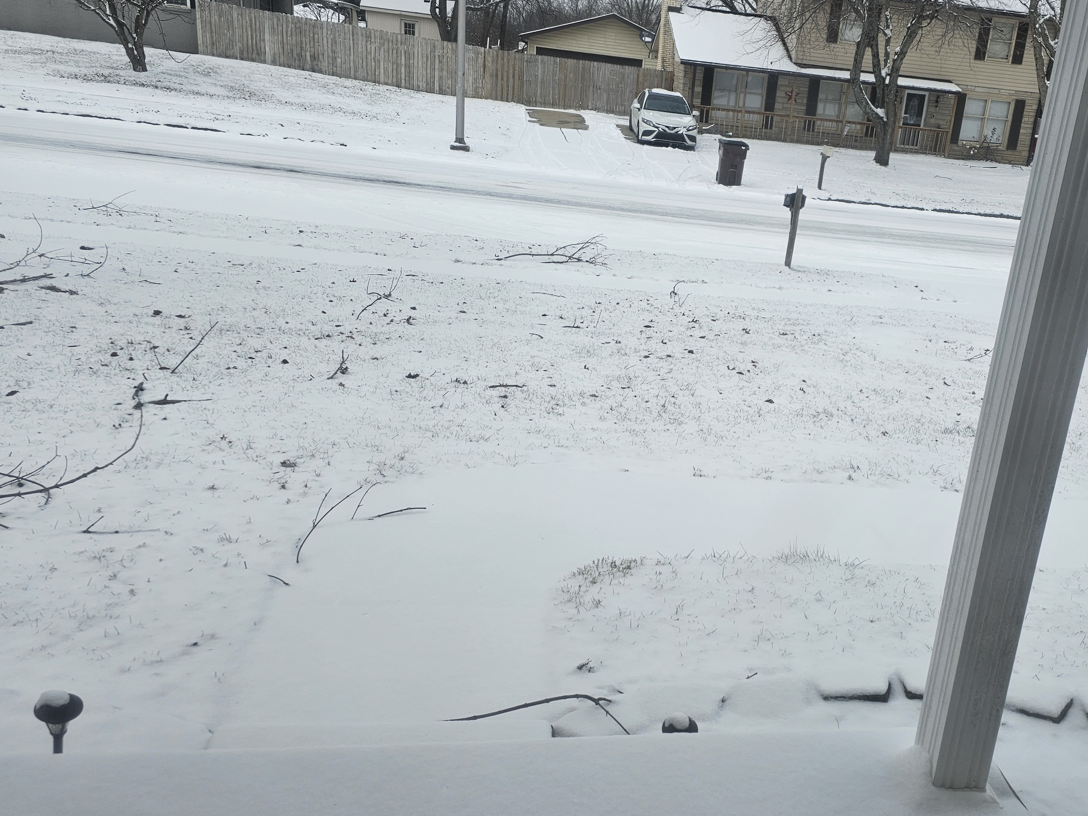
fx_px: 1069
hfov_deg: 53.0
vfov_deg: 41.6
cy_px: 483
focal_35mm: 34
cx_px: 716
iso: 10
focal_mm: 6.3
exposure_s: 1/705
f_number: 1.7
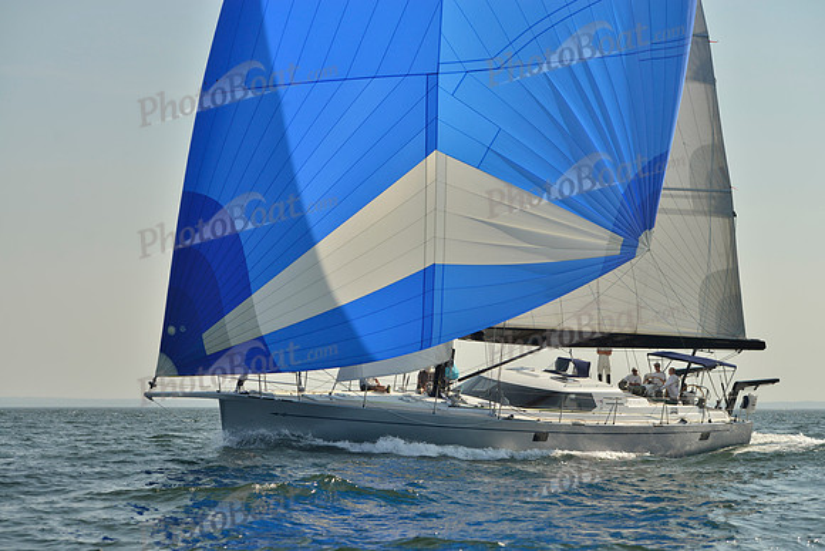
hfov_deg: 22.6
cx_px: 412
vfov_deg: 15.2
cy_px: 276
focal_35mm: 90
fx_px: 2063
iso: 200
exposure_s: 1/1600
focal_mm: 90
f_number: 6.3
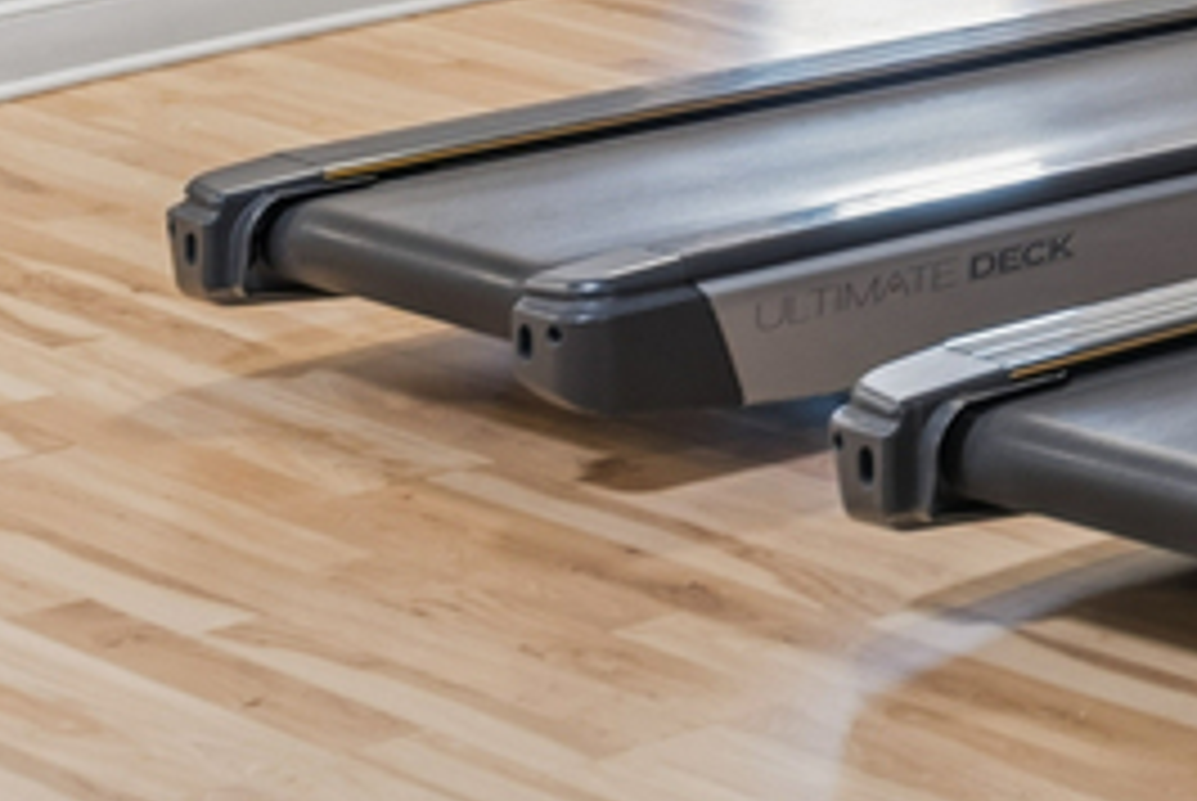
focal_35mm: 146
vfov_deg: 8.8
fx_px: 4860
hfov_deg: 11.5
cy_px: -896
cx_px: 2912
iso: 160
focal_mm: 24
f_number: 10
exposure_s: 1
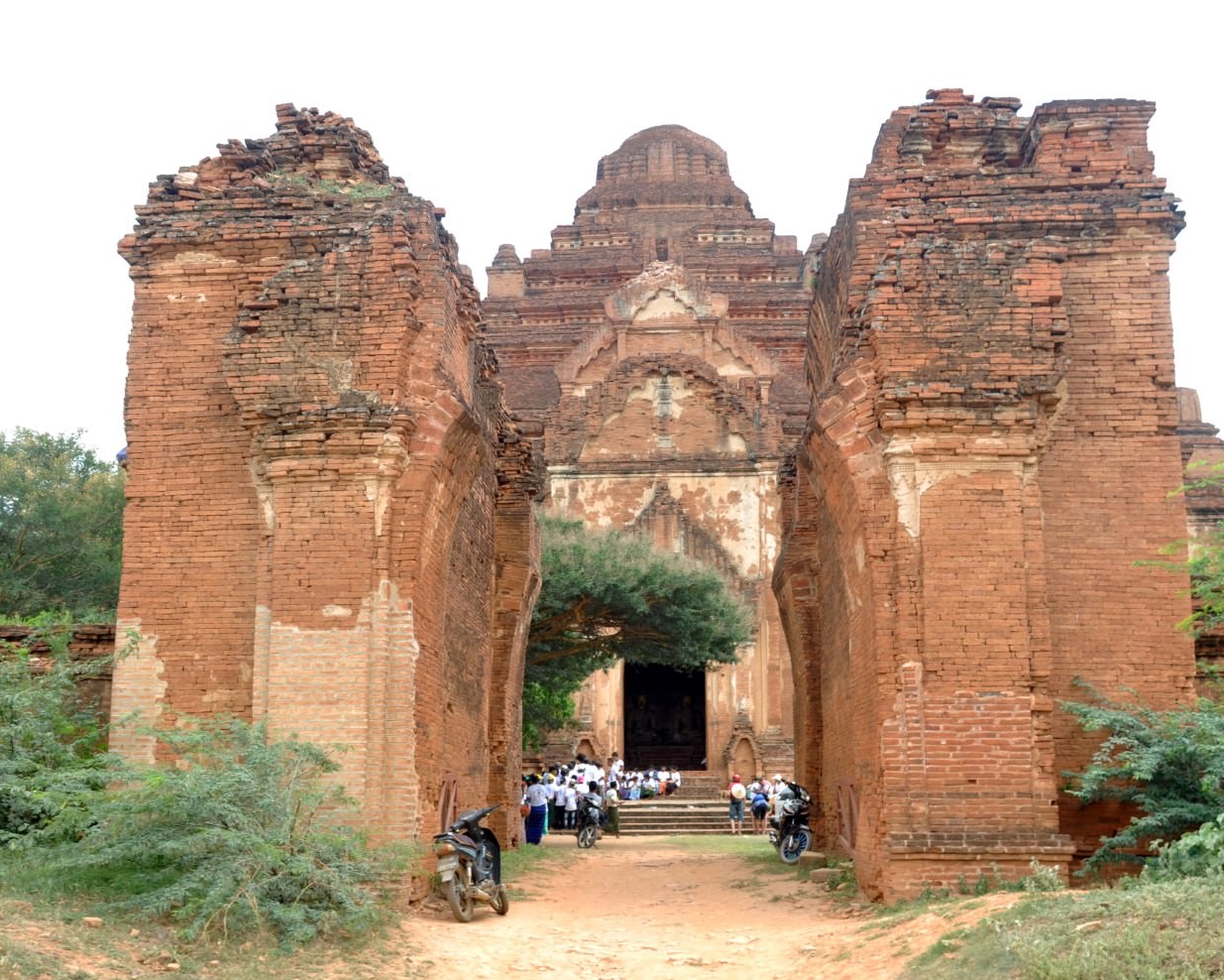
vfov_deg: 36.5
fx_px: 1485
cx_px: 615
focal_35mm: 41
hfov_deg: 44.8
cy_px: 492
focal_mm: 24
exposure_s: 1/40
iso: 100
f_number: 8
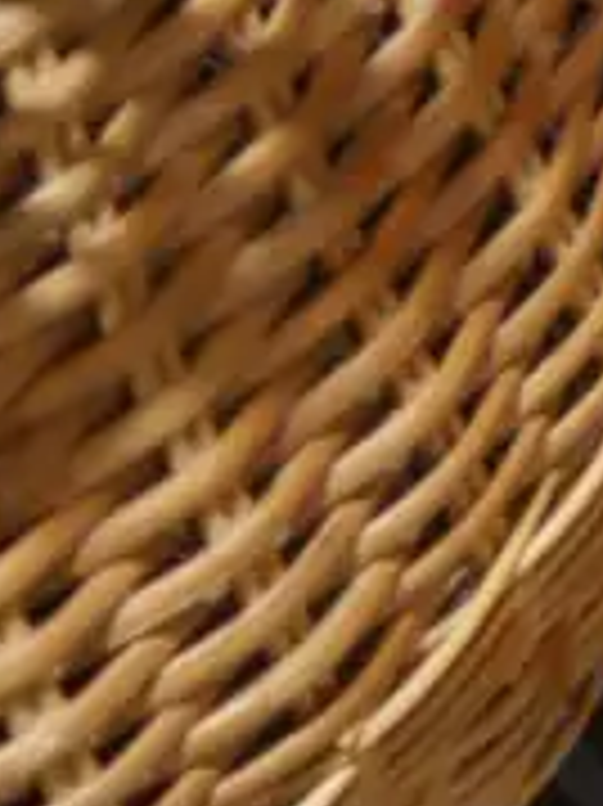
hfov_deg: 7.4
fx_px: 4255
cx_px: 1638
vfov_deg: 10.3
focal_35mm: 183
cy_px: -581
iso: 500
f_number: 3.6
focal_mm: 16
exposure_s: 1/60
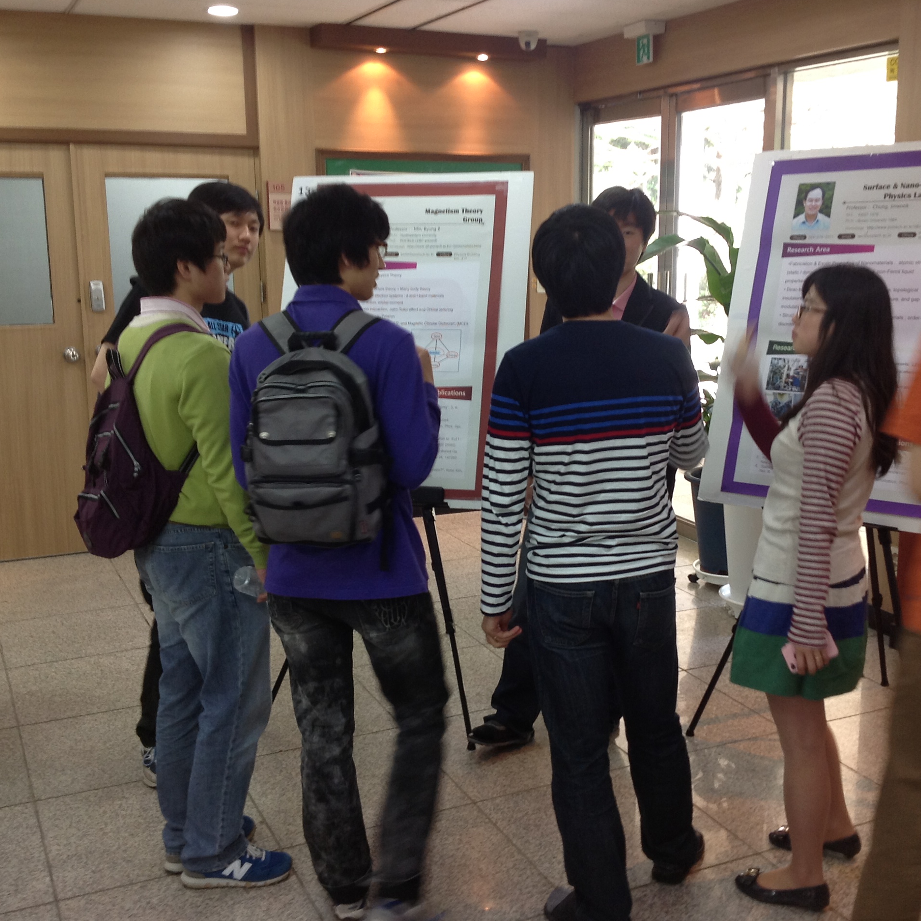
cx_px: 517
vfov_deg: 40.0
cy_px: 461
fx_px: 1264
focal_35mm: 42
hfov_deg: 40.0
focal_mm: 4.28
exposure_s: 1/17
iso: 80
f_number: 2.4
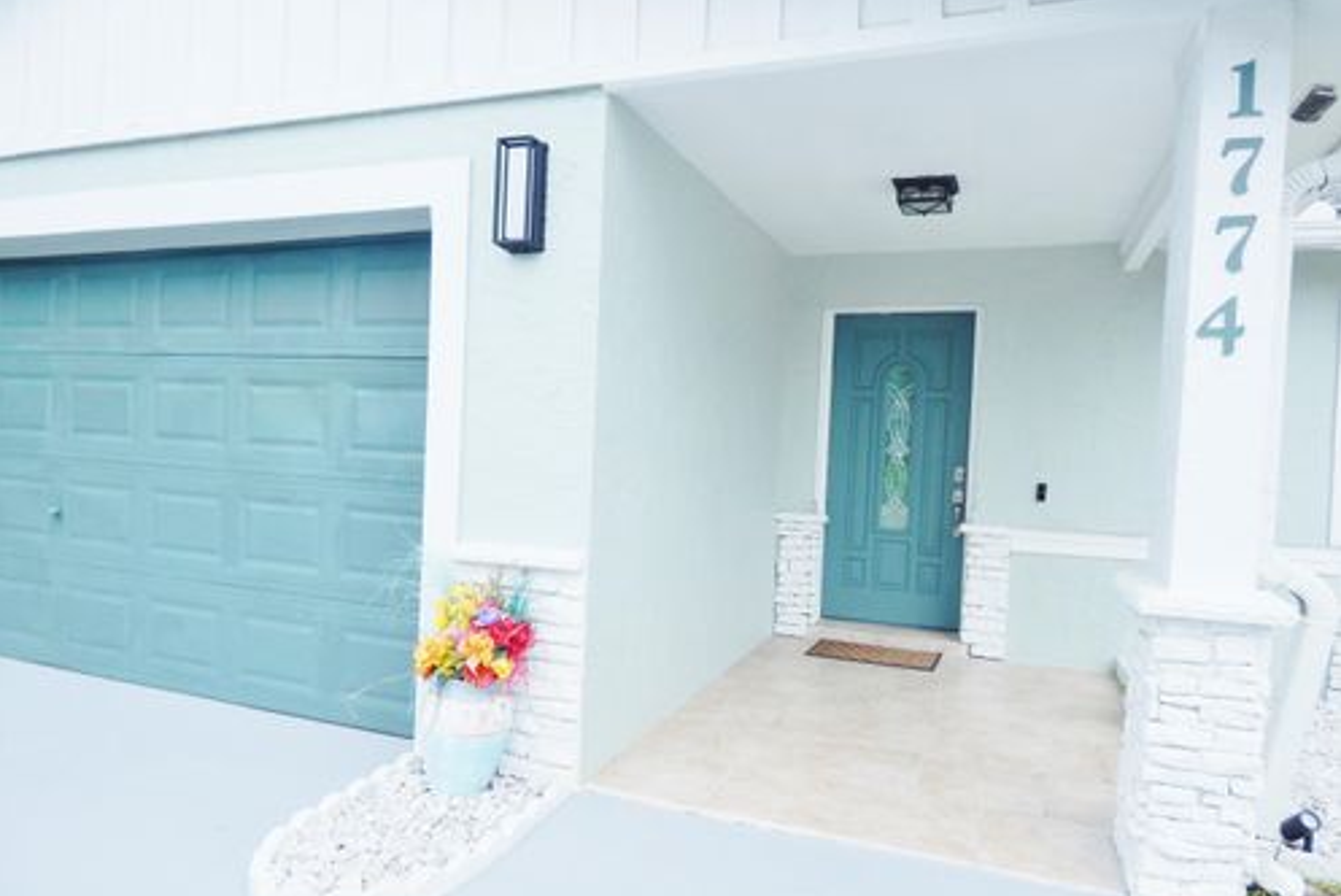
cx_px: 669
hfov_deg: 76.1
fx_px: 857
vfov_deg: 55.1
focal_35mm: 23
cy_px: 482
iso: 125
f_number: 3
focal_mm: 4
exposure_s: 1/1500
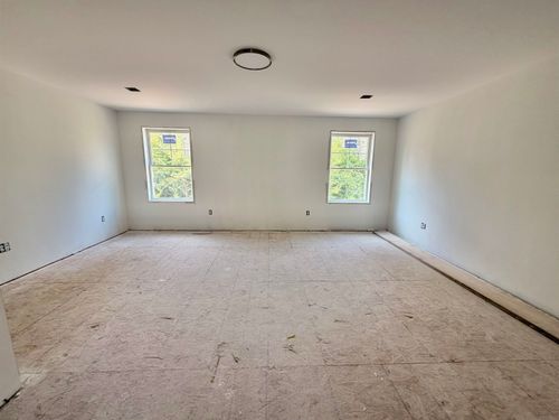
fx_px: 226
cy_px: 210
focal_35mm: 14
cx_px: 280
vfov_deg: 85.7
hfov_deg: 102.1
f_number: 2.2
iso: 64
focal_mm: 2.22
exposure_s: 1/121
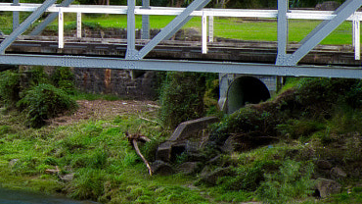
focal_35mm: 163
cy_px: -67
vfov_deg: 7.4
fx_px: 1564
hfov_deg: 12.2
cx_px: -264
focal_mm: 24
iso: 100
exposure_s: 2
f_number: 14
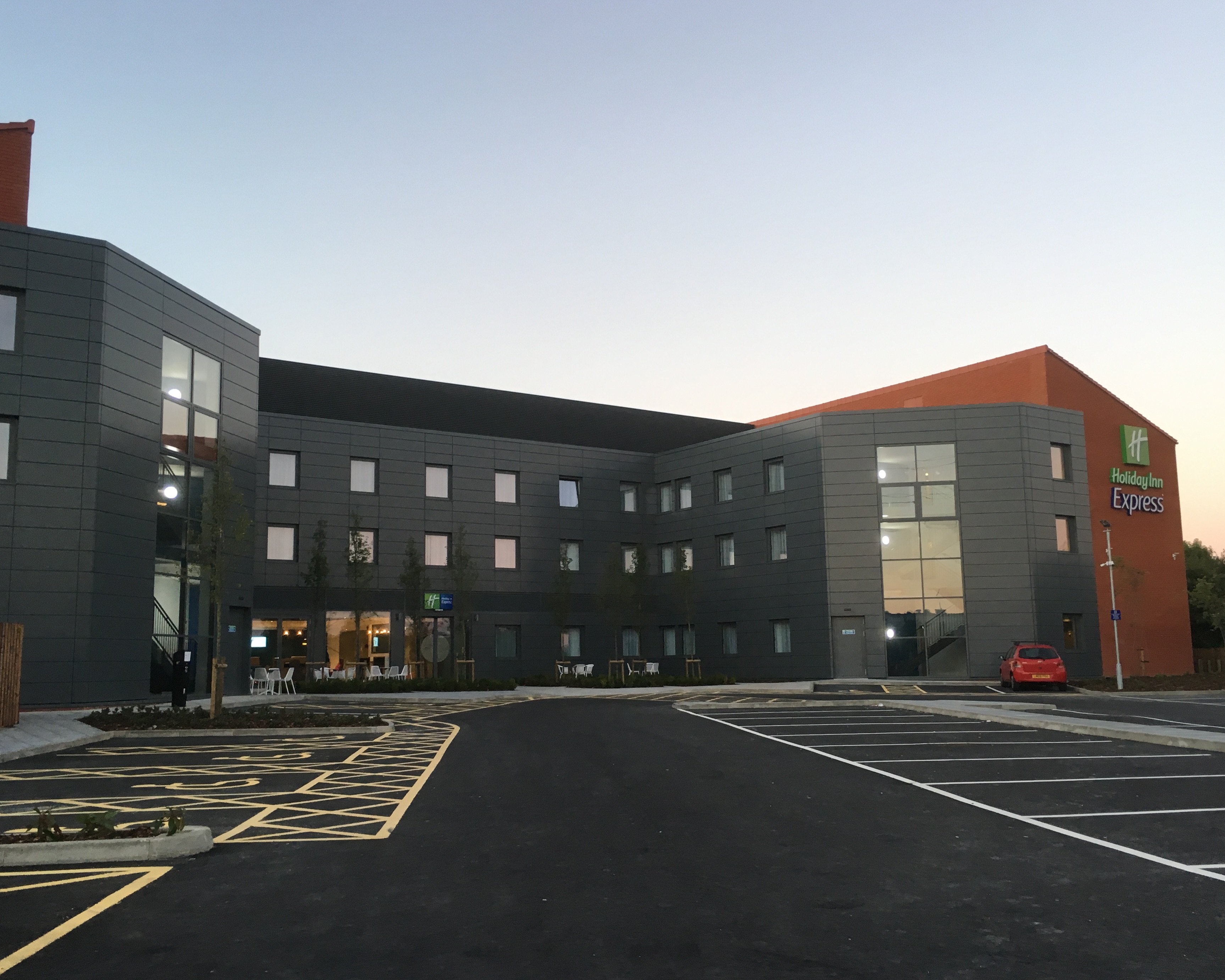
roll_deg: -0.8
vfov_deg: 44.5
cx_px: 618
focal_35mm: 33
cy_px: 493
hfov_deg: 54.2
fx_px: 1196
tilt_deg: +9.9
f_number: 2.2
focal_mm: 4.15
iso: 32
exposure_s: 1/33
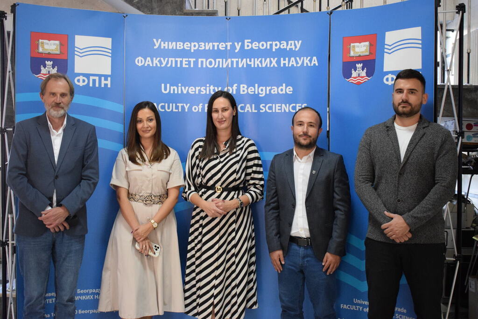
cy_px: 160
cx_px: 239
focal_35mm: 45
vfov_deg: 29.9
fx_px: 598
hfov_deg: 43.6
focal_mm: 30
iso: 3200
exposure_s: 1/60
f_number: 5.6
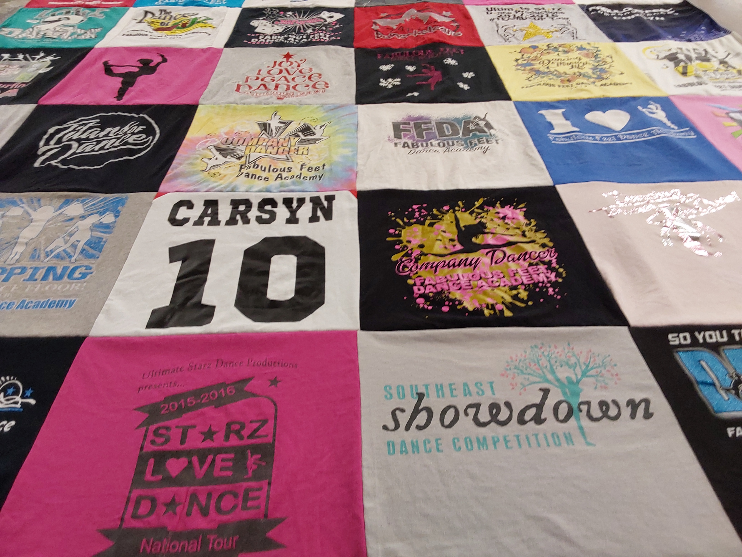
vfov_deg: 49.7
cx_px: 371
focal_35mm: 28
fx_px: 600
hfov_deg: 63.4
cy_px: 278
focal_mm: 2.91
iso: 80
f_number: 1.9
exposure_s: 1/50
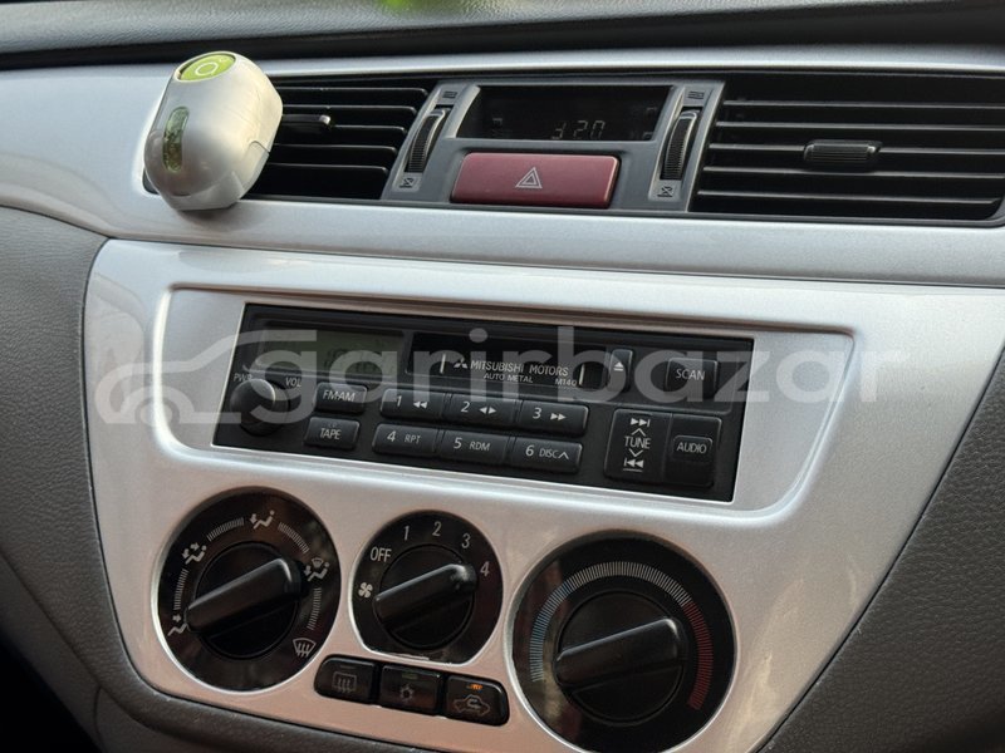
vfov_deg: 30.3
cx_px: 502
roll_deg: +2.1
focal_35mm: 48
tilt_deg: -19.7
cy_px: 376
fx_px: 1394
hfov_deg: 39.7
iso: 64
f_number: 1.78
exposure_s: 1/627
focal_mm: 6.76
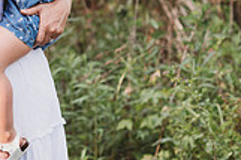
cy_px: -46
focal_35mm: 307
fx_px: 2053
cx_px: -58
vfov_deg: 4.5
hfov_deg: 6.7
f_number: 2.2
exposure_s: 1/250
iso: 100
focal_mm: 85
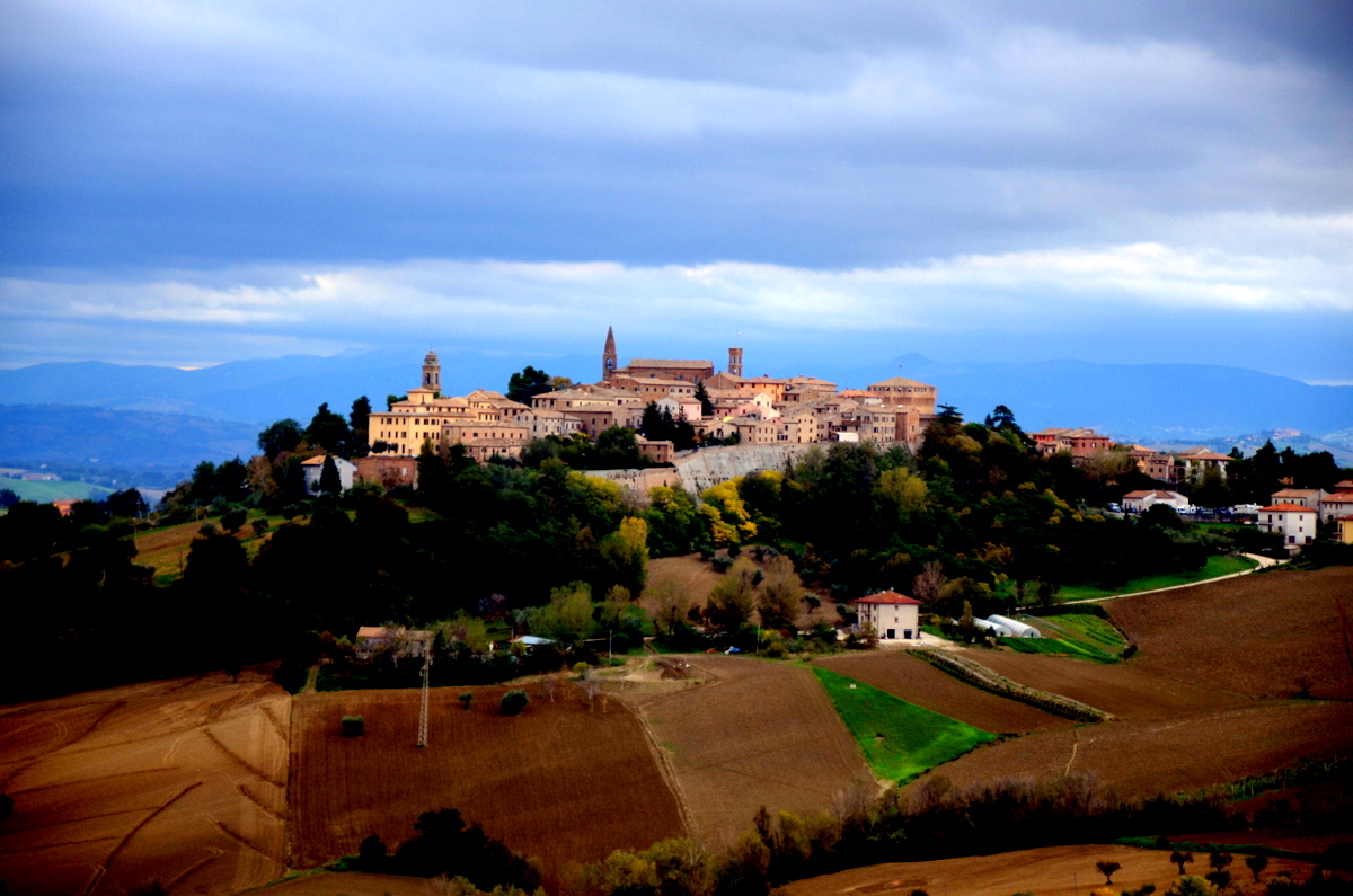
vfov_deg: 10.1
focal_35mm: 135
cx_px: 676
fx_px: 5064
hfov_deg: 15.2
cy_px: 448
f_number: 5.6
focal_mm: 90
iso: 200
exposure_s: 1/400
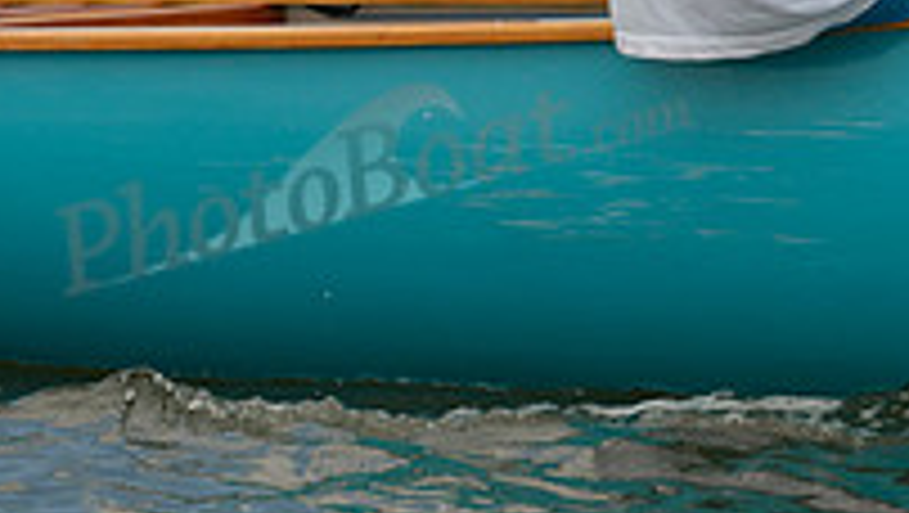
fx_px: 17392
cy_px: -119
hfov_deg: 3.0
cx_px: 927
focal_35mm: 721
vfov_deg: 1.7
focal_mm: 240
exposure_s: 1/1250
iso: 200
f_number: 5.6
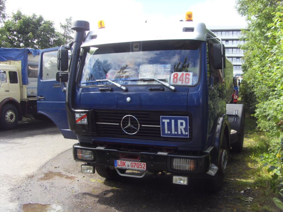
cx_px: 142
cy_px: 106
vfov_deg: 36.8
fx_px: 319
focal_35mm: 39
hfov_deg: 47.9
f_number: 3.5
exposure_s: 1/350
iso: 80
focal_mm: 6.6
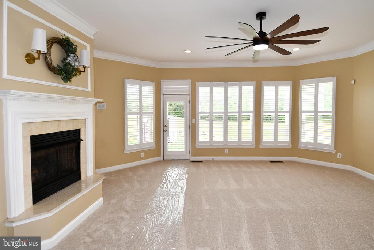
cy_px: 125
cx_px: 187
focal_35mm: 18
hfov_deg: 90.0
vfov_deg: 67.4
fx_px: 187
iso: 200
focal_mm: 12
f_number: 5
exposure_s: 1/100
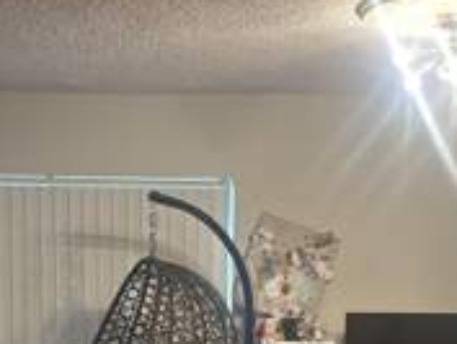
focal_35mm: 65
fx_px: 859
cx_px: 160
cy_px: 348
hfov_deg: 29.6
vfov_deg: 21.8
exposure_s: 1/60
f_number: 1.78
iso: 640
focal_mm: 6.86
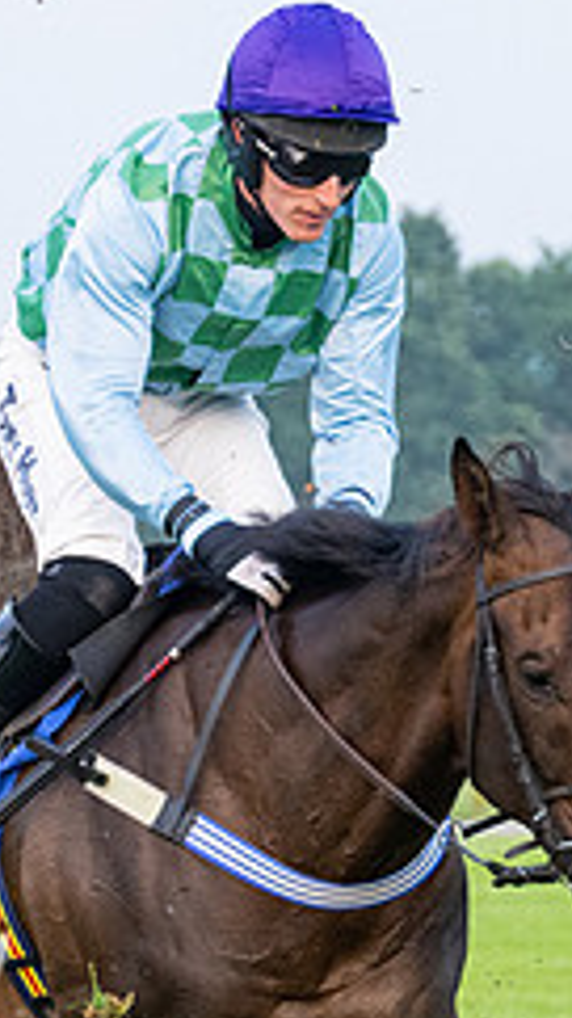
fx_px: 10118
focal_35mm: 375
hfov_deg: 3.2
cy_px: 703
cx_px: -82
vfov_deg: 5.8
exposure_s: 1/1600
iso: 1250
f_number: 4
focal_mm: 98
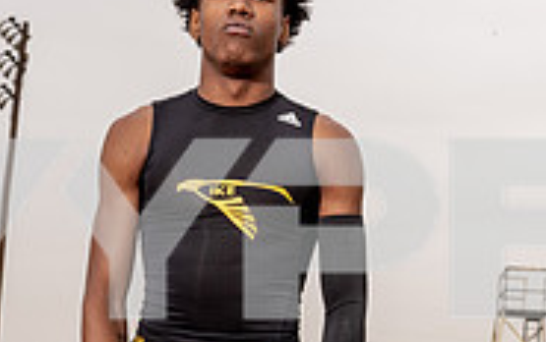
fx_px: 1474
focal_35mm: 99
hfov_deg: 20.9
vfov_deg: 12.8
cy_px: 439
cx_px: 215
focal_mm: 40
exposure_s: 1/250
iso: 320
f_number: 8
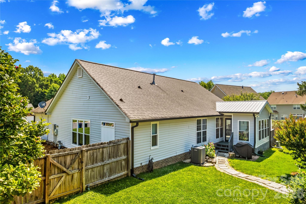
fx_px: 187
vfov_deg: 57.2
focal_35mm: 22
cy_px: 102
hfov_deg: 78.6
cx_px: 153
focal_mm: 8.38
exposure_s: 1/1000
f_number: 2.8
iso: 100
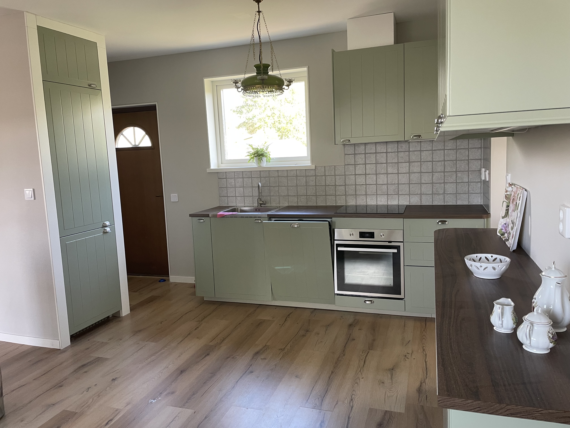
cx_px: 285
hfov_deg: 67.3
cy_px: 214
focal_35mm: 26
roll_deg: +2.9
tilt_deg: -5.8
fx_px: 428
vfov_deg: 53.1
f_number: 1.6
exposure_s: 1/77
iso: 125
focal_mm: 4.2
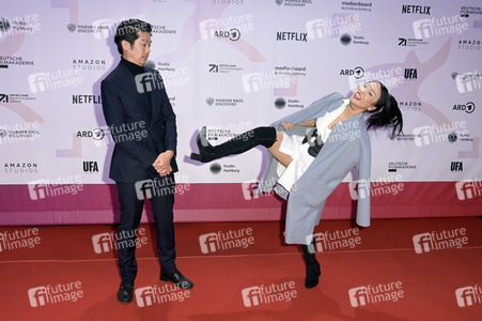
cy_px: 160
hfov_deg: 55.8
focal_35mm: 34
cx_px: 241
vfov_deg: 38.8
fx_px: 455
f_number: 5.6
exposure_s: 1/250
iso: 640
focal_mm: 34
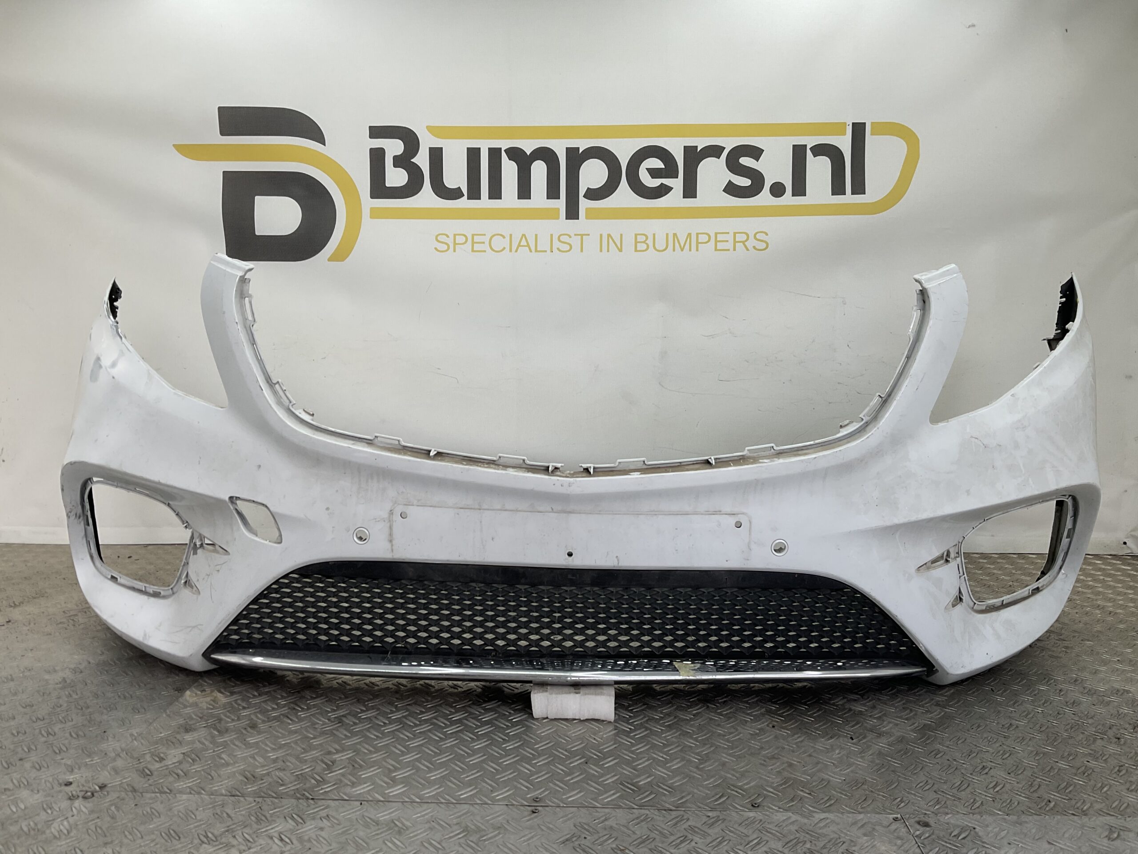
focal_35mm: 29
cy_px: 427
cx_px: 569
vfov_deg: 48.2
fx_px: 953
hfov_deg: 61.7
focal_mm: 3
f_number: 1.8
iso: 16
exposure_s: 1/195
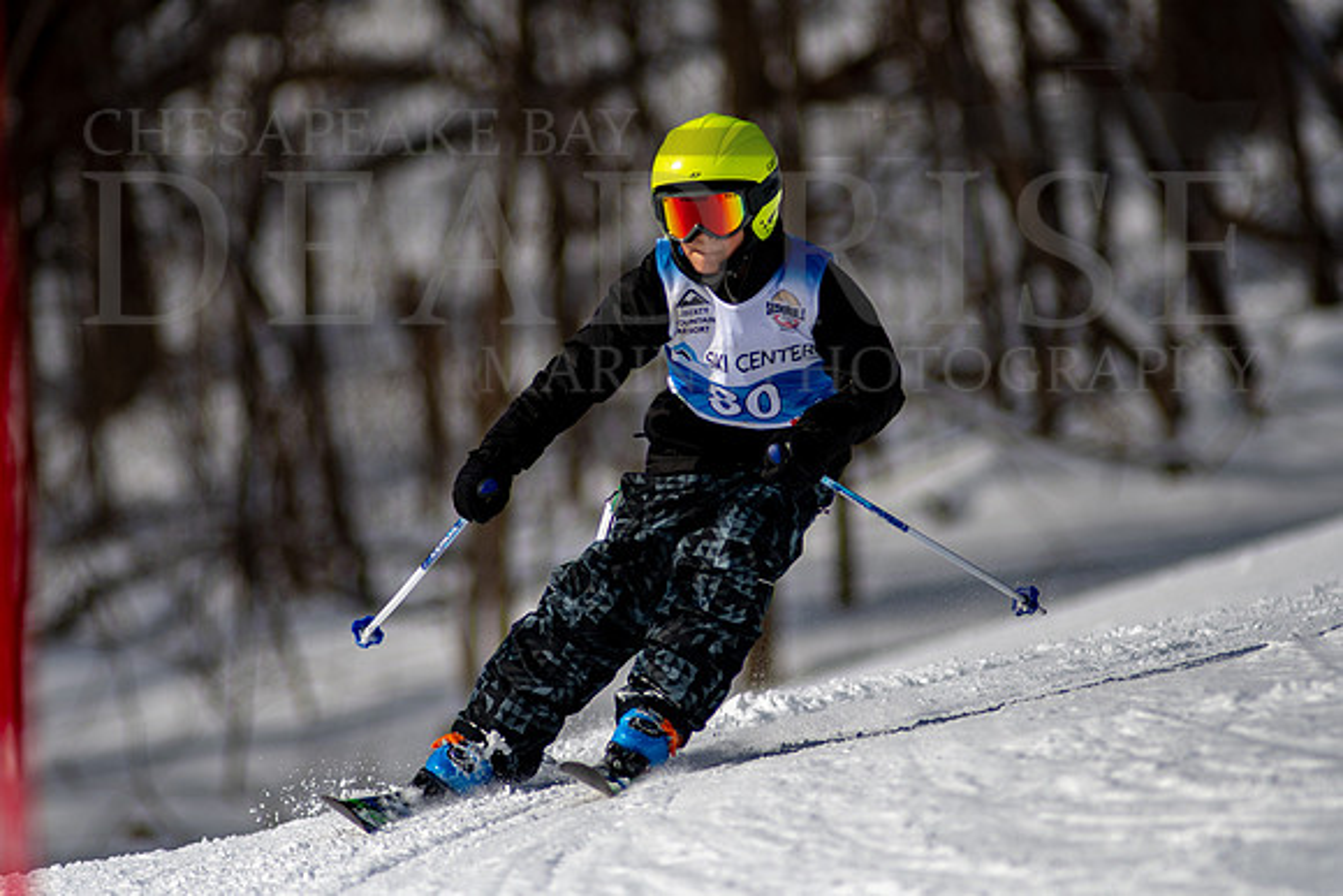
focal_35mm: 450
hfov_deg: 4.6
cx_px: 672
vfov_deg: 3.1
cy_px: 448
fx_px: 16791
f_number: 2.8
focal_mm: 300
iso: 100
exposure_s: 1/8000
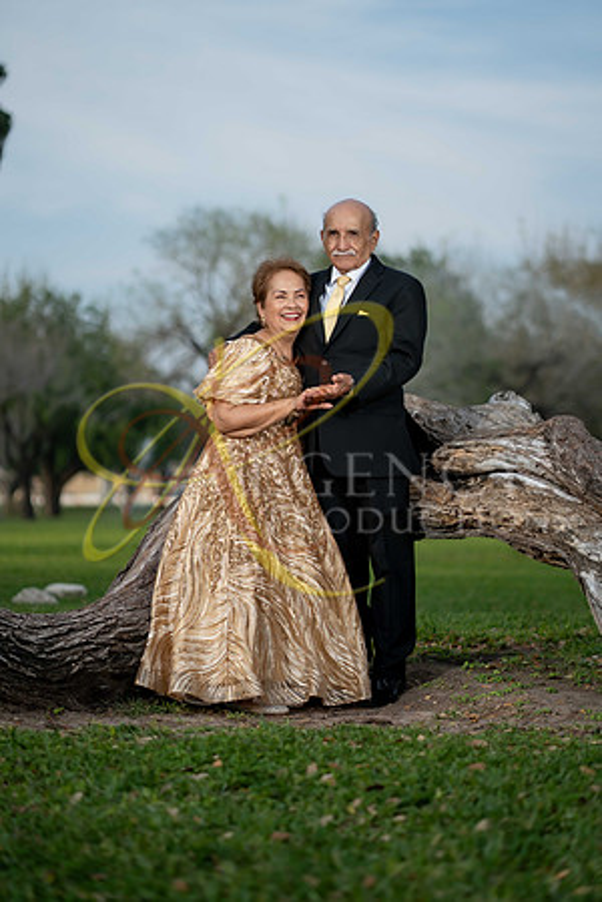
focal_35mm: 85
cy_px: 451
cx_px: 301
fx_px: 2132
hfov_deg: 16.1
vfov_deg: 23.9
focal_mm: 85
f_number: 2.2
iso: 200
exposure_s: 1/2000
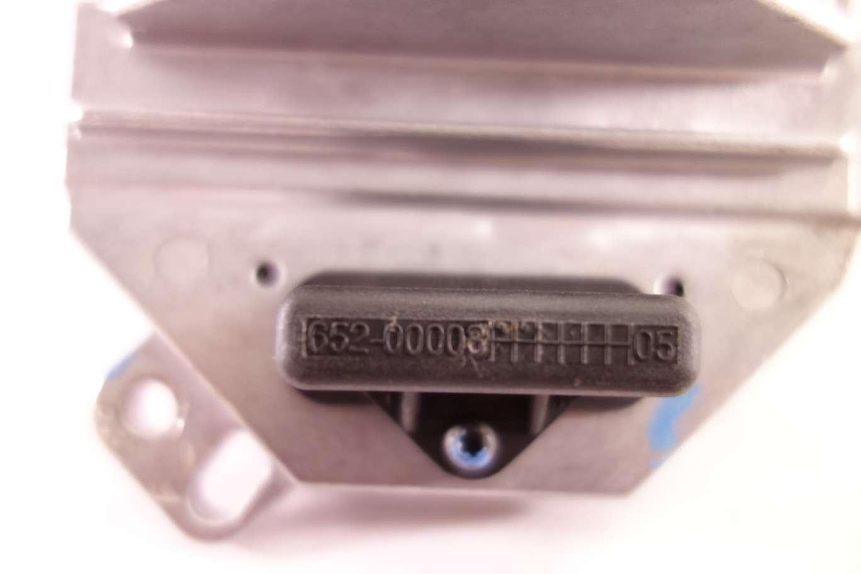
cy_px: 287
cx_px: 430
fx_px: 670
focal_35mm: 28
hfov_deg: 65.5
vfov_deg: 46.4
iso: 200
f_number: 1.8
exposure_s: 1/30
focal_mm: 10.4
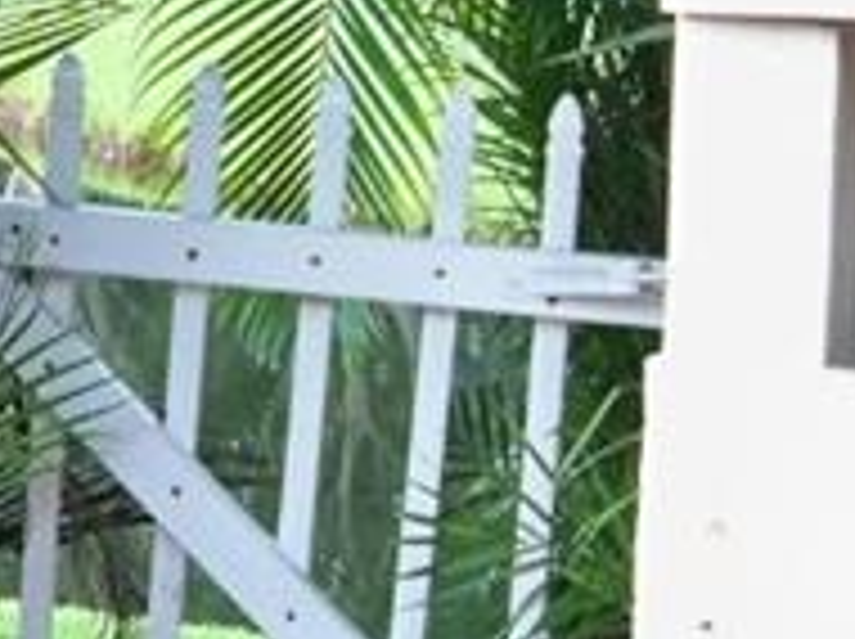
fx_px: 4662
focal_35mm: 189
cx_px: -1053
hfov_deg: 9.5
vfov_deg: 7.8
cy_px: 585
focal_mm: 6.2
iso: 80
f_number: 3.5
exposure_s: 1/30
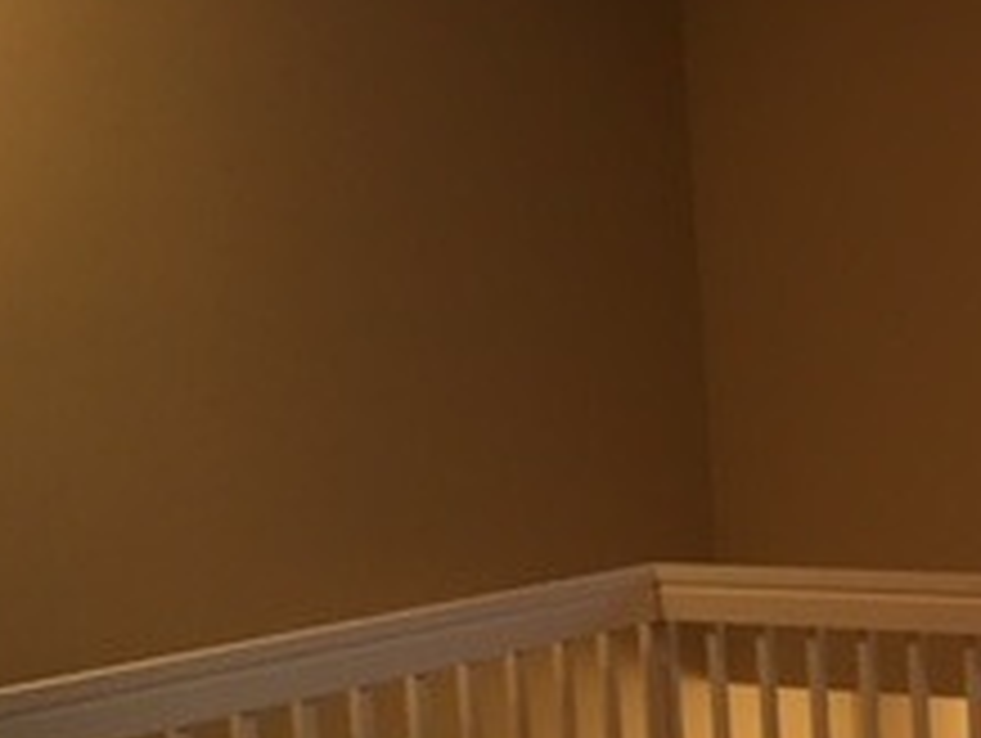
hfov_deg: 20.4
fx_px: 2412
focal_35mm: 85
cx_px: 1382
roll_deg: +2.7
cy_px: 526
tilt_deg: -6.1
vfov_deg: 17.3
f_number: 2.2
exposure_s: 1/30
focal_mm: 4.15
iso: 80
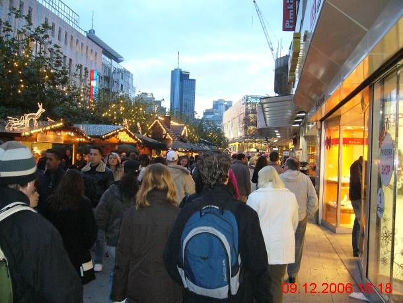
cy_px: 152
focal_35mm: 35
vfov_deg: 40.7
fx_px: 408
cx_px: 202
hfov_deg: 52.6
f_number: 2.8
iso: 320
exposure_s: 1/60
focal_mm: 5.8
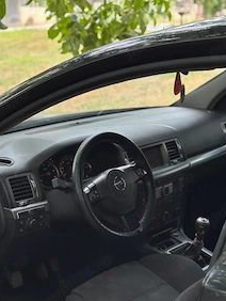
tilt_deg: -19.3
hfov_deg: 21.6
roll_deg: +0.0
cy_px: 211
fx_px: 591
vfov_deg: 28.3
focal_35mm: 68
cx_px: 98
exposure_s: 1/642
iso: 80
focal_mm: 6.86
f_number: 1.78
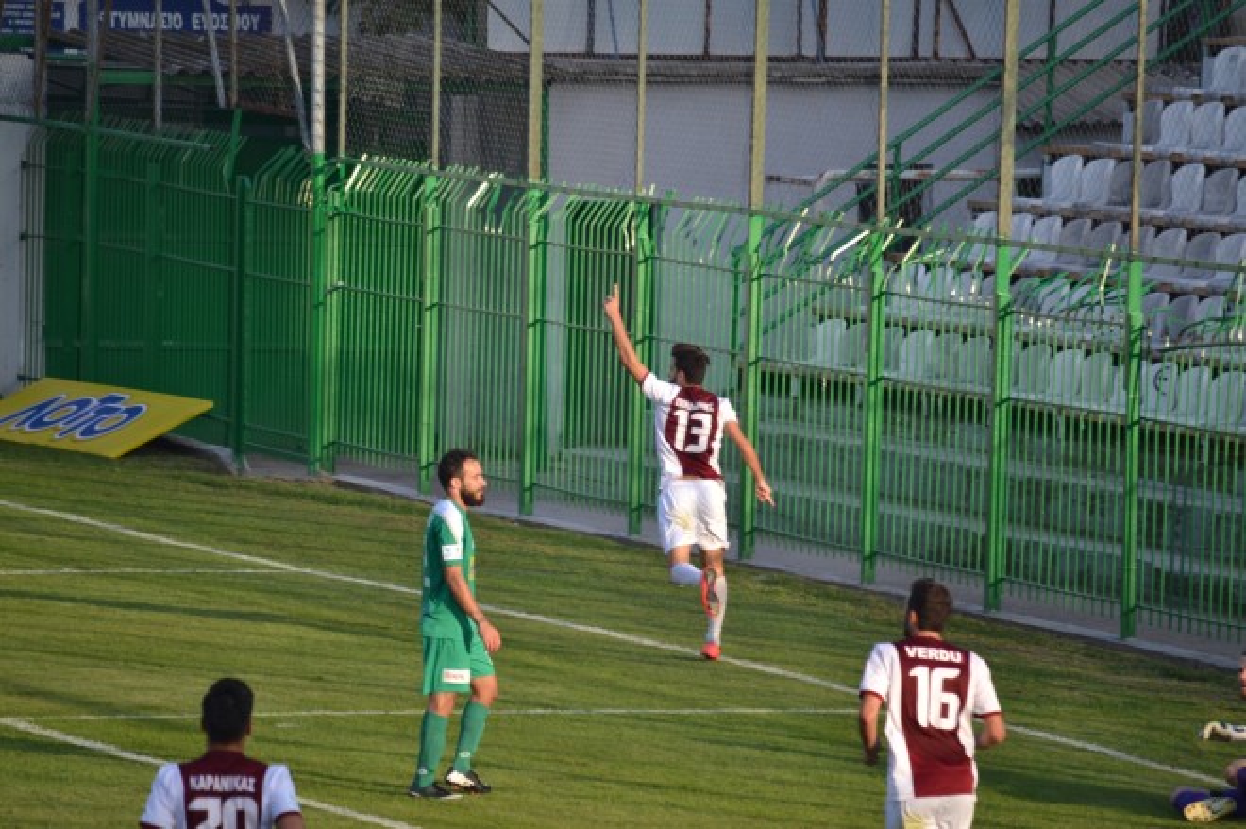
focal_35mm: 300
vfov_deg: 4.6
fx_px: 10375
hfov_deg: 6.9
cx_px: 623
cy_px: 414
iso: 400
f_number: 5.6
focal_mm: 200
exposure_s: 1/640
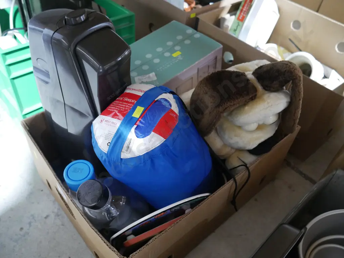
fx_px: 298
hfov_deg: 59.9
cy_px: 129
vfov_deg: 46.8
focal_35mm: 30
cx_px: 172
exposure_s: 1/25
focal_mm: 15
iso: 3200
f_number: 4.5
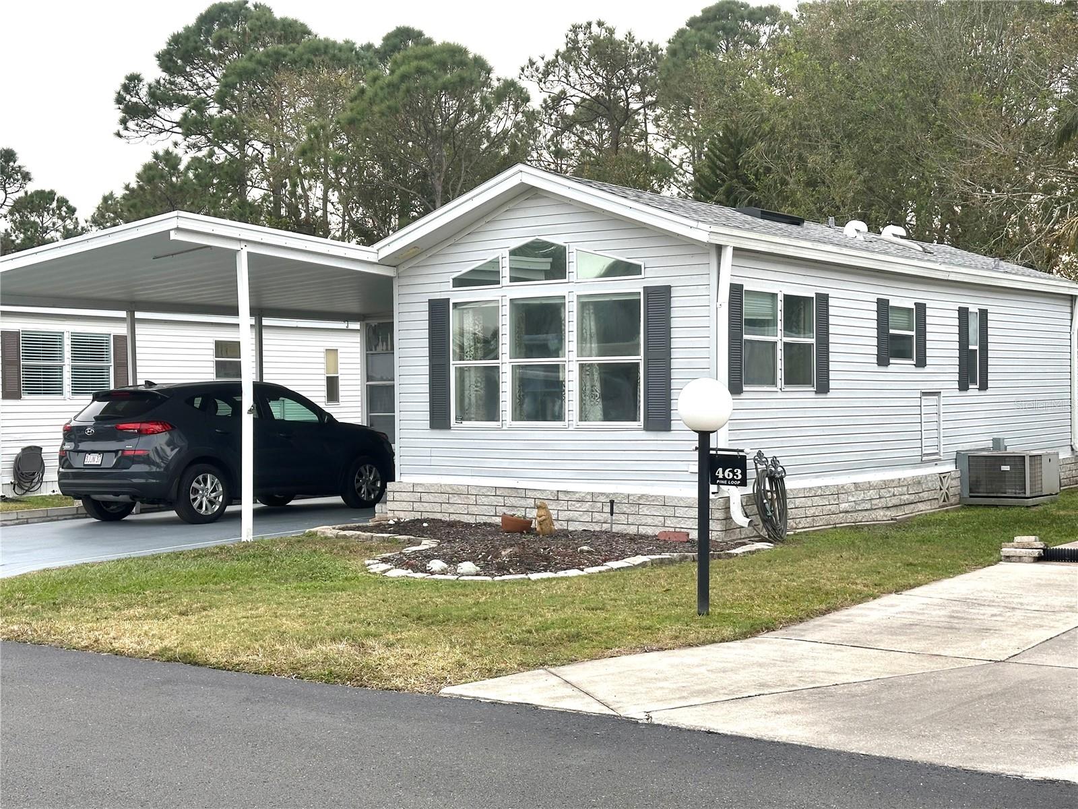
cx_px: 539
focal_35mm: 48
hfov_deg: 39.7
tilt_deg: -0.6
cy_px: 404
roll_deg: +0.7
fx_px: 1495
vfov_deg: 30.3
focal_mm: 6.86
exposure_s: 1/638
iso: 64
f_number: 1.78
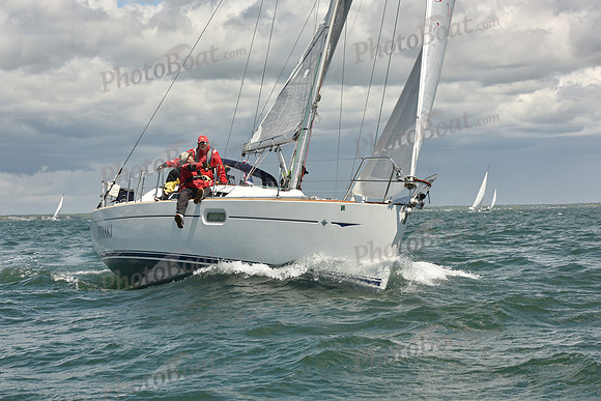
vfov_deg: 15.9
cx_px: 300
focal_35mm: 86
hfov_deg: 23.6
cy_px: 200
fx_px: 1436
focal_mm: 86
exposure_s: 1/800
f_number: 11
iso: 320
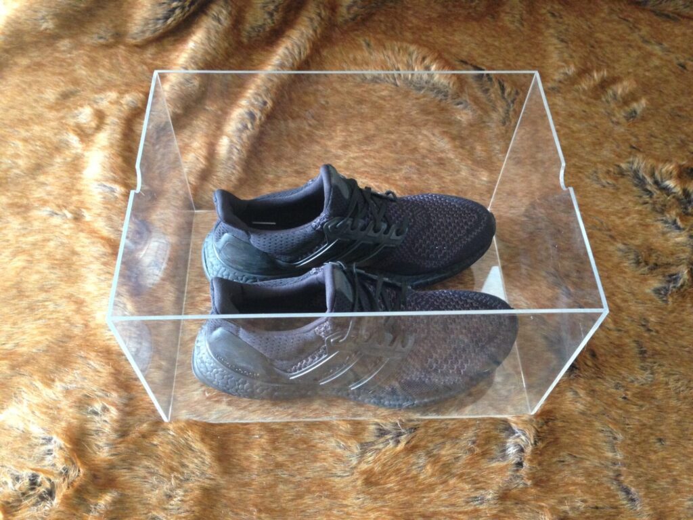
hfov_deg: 55.4
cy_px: 260
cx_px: 346
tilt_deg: -56.3
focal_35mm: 33
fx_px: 661
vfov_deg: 42.9
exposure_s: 1/20
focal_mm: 4.12
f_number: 2.4
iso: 250
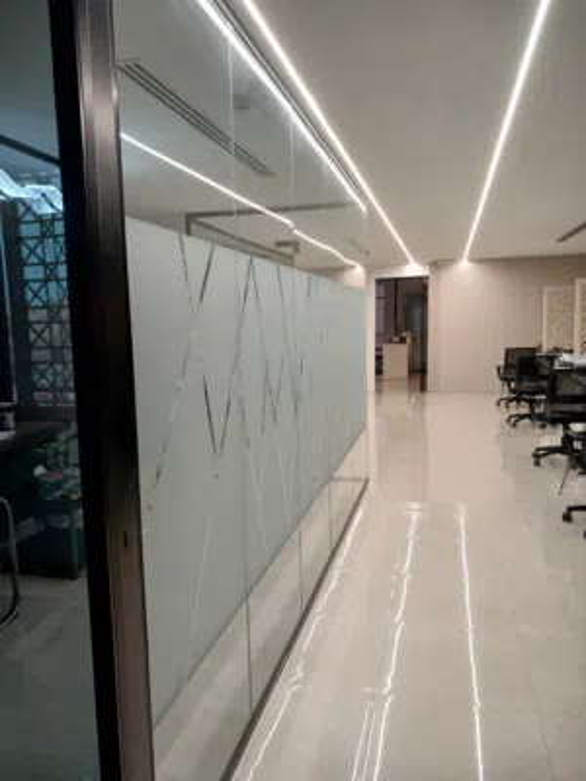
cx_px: 293
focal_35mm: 27
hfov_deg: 51.4
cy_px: 390
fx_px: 609
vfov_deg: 65.3
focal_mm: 4
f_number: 1.8
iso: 100
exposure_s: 1/50
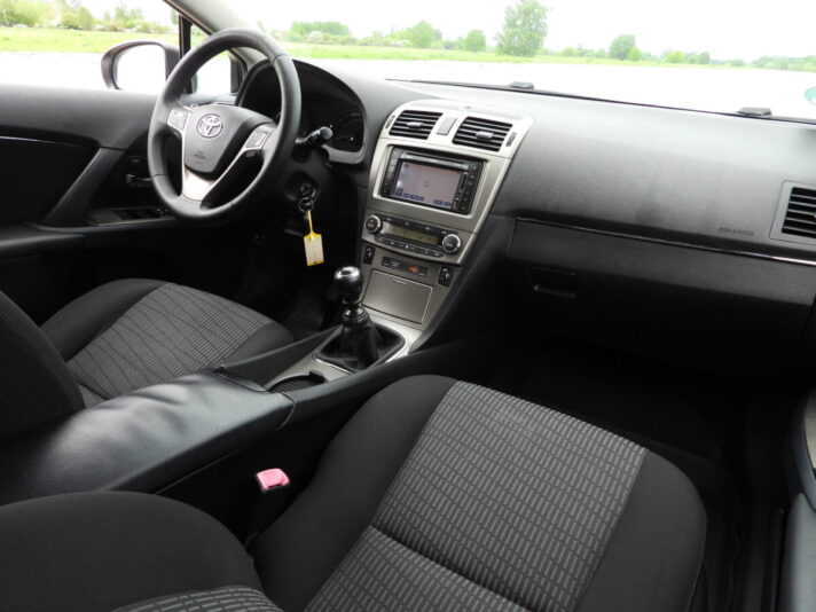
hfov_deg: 71.6
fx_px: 566
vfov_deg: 56.8
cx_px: 408
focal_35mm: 24
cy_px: 306
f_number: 2.8
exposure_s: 1/160
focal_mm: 4.3
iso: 100
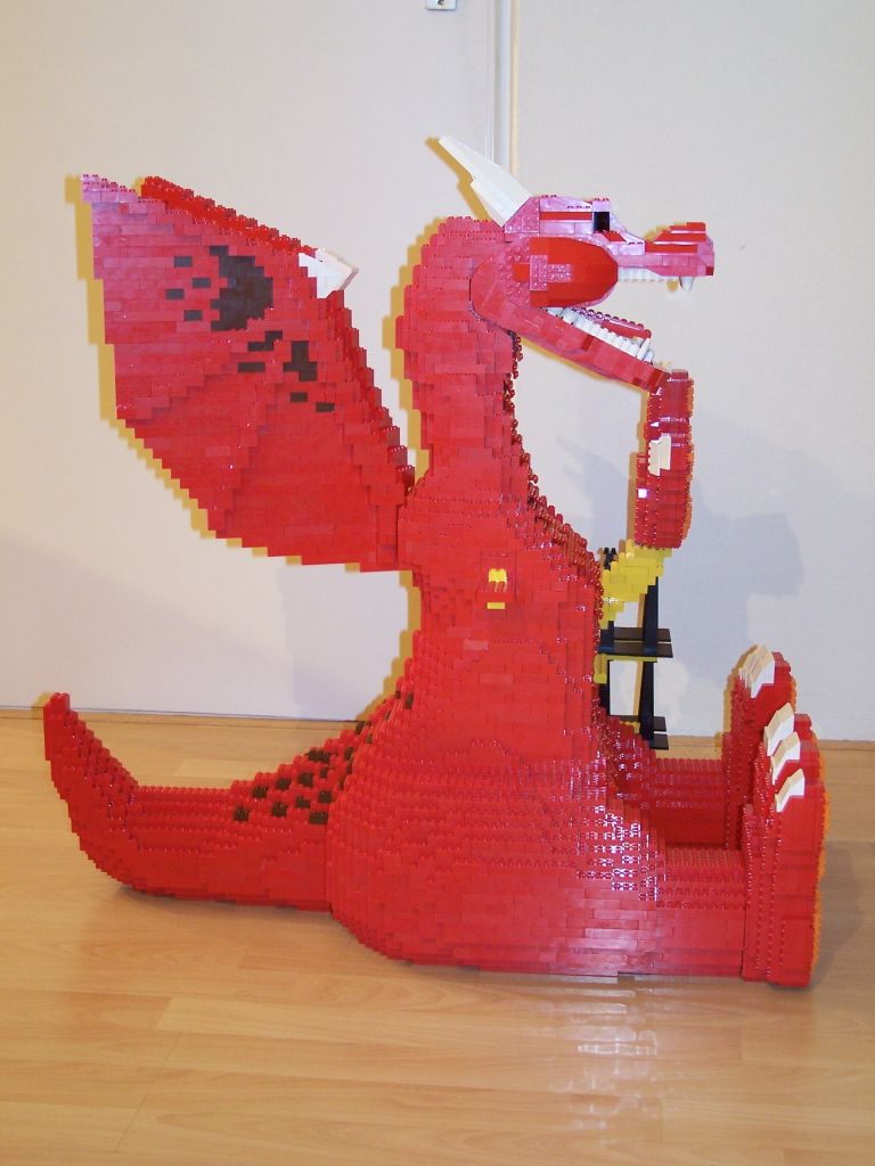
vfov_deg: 37.5
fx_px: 1719
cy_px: 583
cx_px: 438
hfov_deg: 28.6
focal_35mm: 51
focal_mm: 8.5
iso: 140
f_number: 3
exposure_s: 1/2
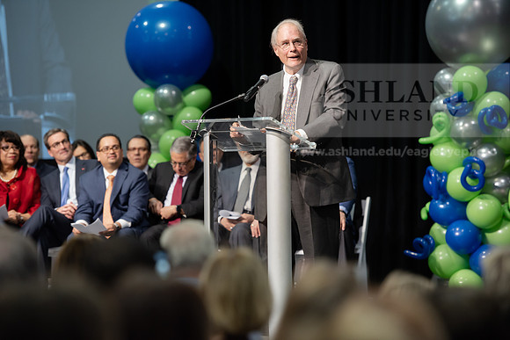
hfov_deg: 12.8
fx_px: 2267
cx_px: 255
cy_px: 170
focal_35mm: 160
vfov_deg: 8.6
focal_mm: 160
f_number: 3.2
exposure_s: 1/200
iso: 1250
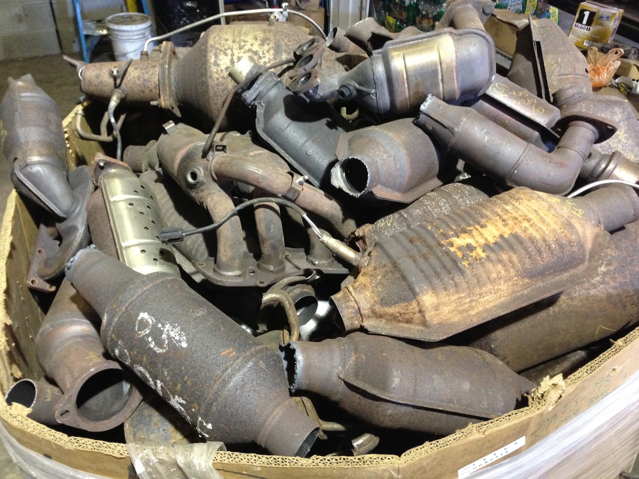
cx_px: 320
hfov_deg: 55.3
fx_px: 609
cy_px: 240
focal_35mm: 33
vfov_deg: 43.0
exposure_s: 1/20
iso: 400
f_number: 2.4
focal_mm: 4.13
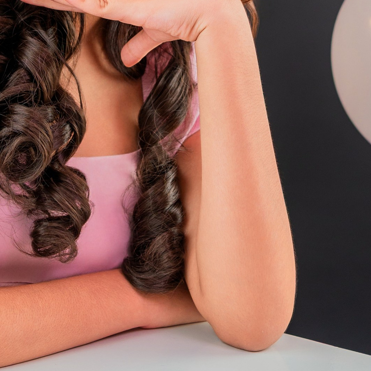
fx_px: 1394
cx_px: 180
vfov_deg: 14.8
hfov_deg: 15.2
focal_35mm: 115
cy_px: -27
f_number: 4
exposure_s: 1/125
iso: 320
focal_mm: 35
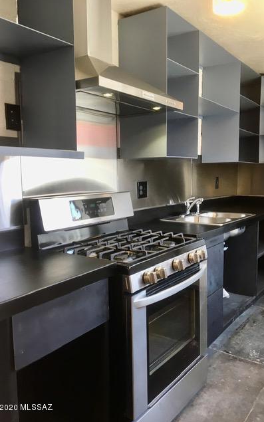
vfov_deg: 61.2
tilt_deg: -6.2
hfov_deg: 40.5
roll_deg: -1.6
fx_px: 357
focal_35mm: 31
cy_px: 211
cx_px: 149
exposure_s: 1/30
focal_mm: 4.15
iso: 50
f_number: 2.2
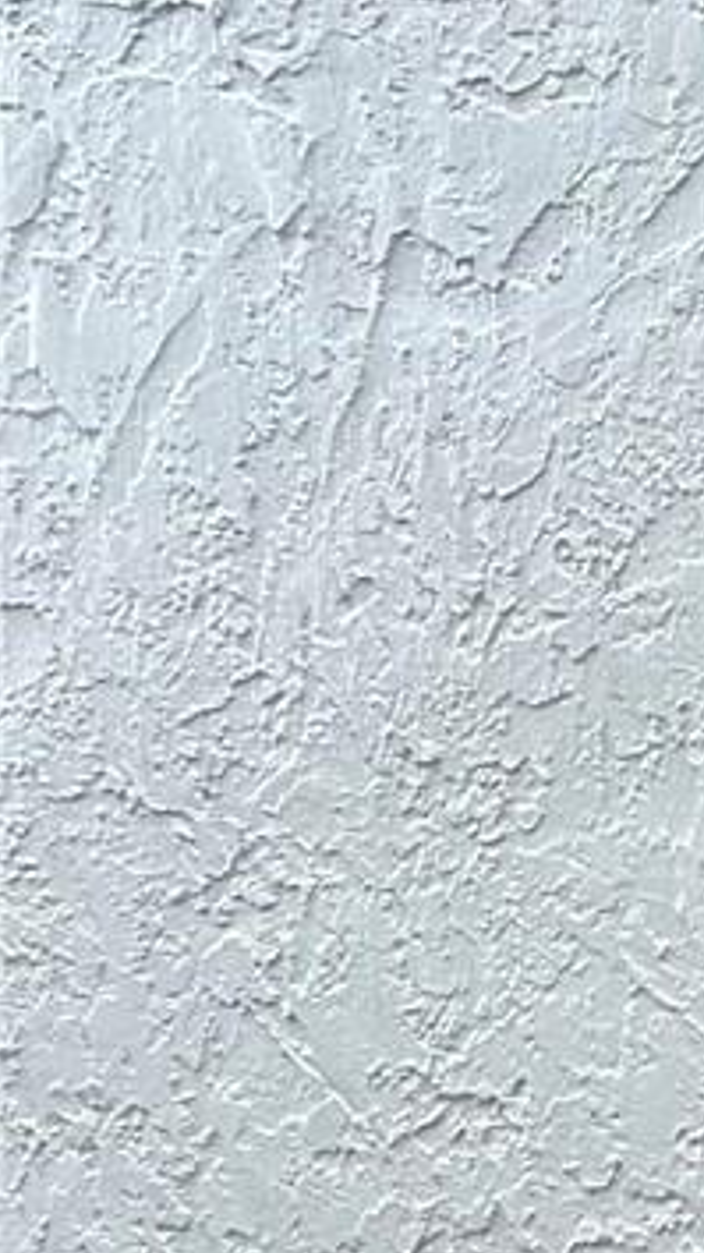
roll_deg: -0.6
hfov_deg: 7.1
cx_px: 2827
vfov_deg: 16.7
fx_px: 4250
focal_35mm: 128
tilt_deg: -1.7
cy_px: 846
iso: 50
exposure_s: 1/121
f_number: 1.5
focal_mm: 5.7
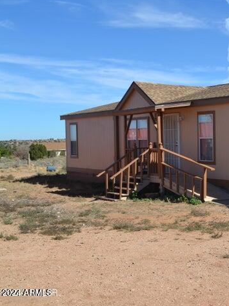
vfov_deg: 33.8
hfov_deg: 24.4
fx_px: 503
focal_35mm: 57
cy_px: 152
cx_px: 231
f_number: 8
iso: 100
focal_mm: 26
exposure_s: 1/250
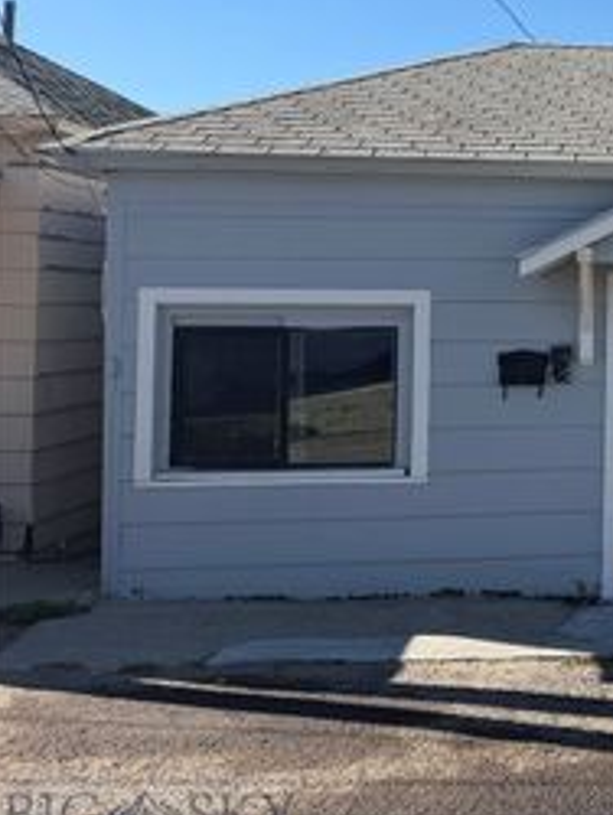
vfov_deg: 39.2
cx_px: 802
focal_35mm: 48
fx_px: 1131
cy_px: 272
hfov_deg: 25.8
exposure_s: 1/3145
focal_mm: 6.76
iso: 80
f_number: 1.78
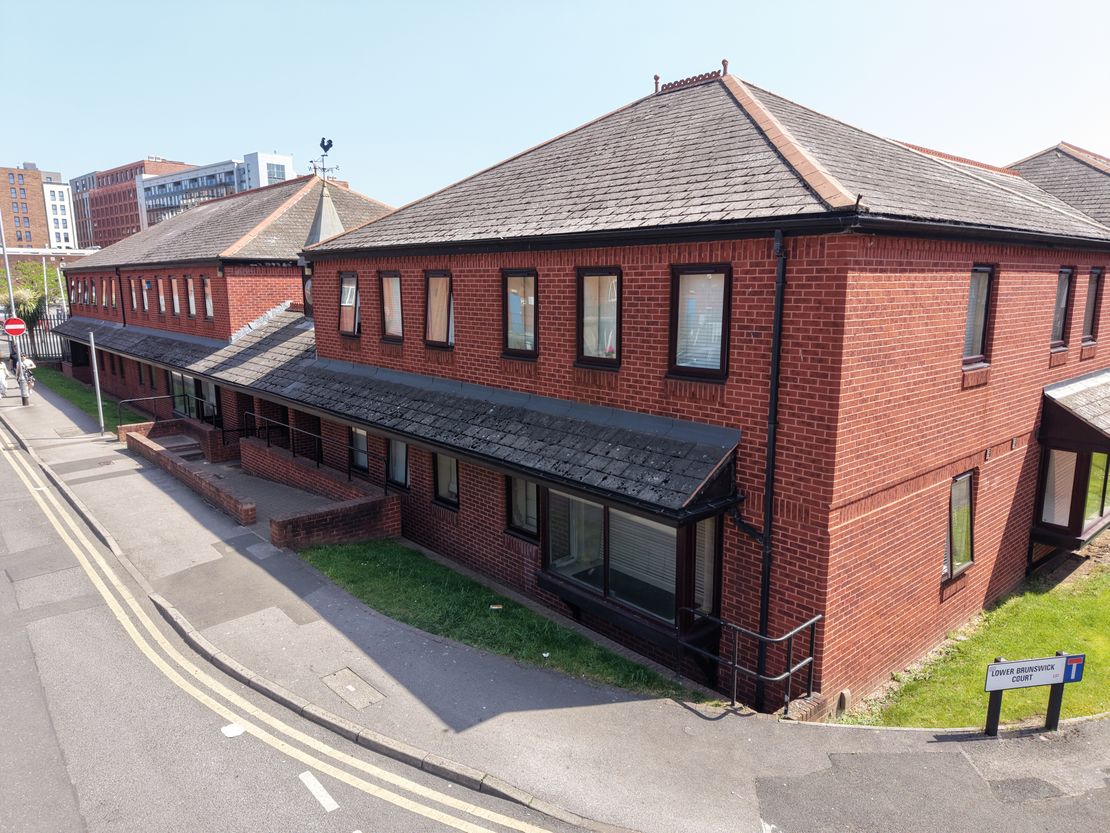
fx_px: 770
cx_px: 555
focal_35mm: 24
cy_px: 416
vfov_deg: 56.8
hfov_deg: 71.6
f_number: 1.8
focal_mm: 8.67
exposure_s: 1/800
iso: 100
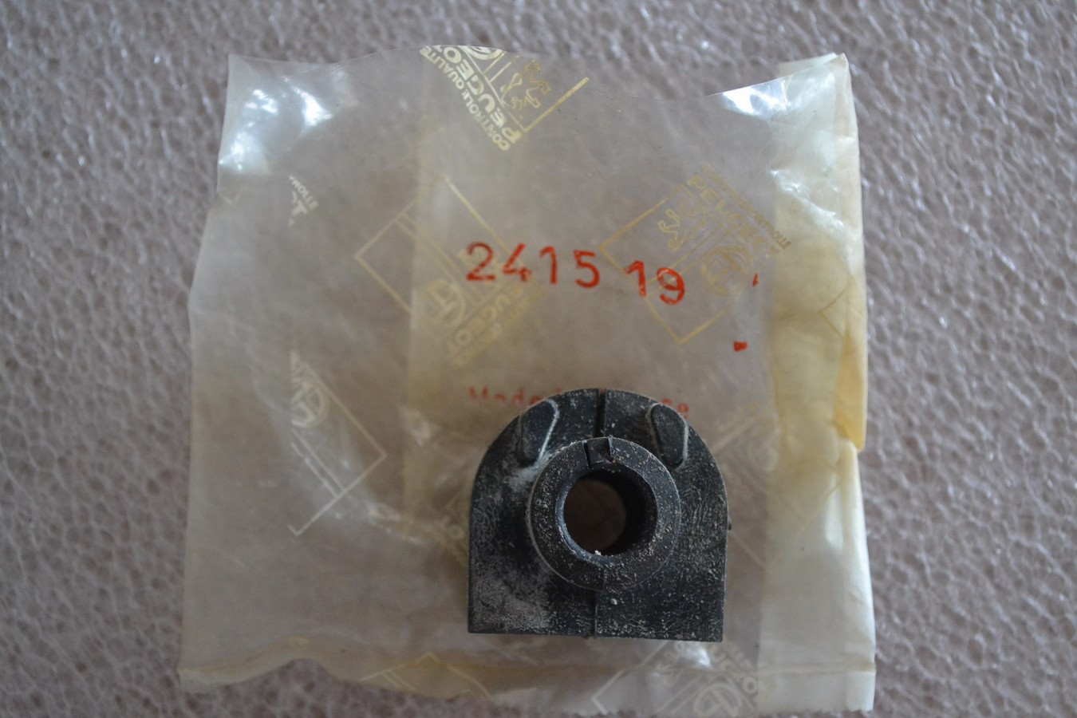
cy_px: 359
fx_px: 1795
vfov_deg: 22.6
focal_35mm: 60
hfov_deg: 33.4
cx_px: 538
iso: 2000
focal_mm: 40
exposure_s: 1/60
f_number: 5.3
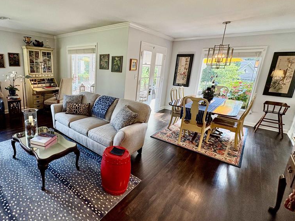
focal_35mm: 19
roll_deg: -1.2
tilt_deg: -13.8
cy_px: 104
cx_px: 97
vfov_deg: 68.6
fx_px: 162
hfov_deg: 81.6
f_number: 2.2
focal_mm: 2.22
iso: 200
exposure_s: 1/120
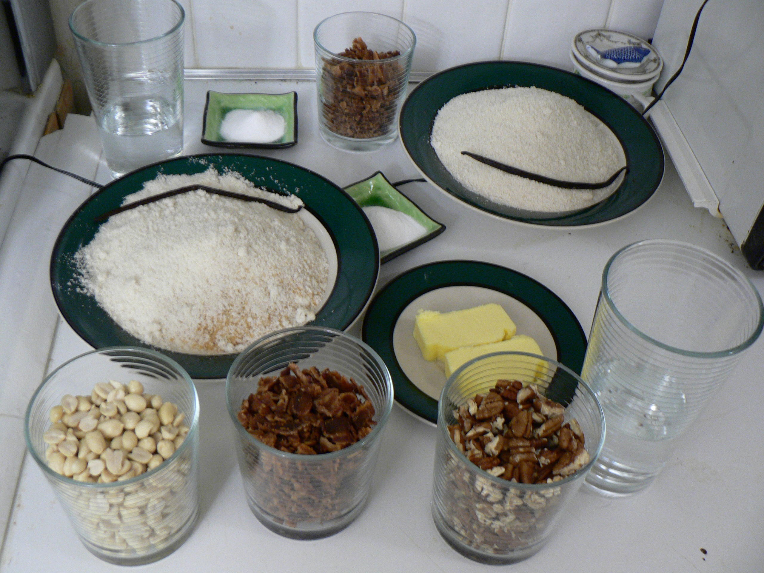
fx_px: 795
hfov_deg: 51.4
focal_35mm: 36
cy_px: 286
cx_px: 382
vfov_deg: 39.7
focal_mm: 6
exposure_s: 1/4
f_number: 2.8
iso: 100
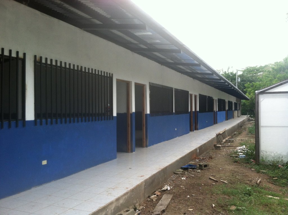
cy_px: 108
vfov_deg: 40.6
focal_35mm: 35
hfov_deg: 52.7
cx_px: 144
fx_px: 291
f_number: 2.8
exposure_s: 1/120
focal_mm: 3.85
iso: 100
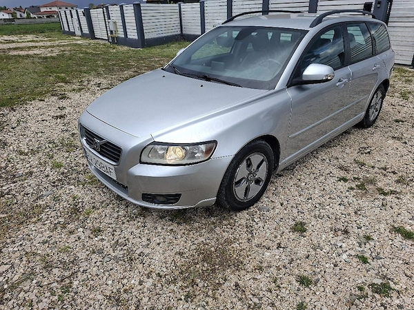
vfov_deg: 58.9
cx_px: 207
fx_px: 275
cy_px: 155
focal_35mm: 23
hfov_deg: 73.9
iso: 50
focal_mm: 5.54
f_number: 1.8
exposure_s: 1/385
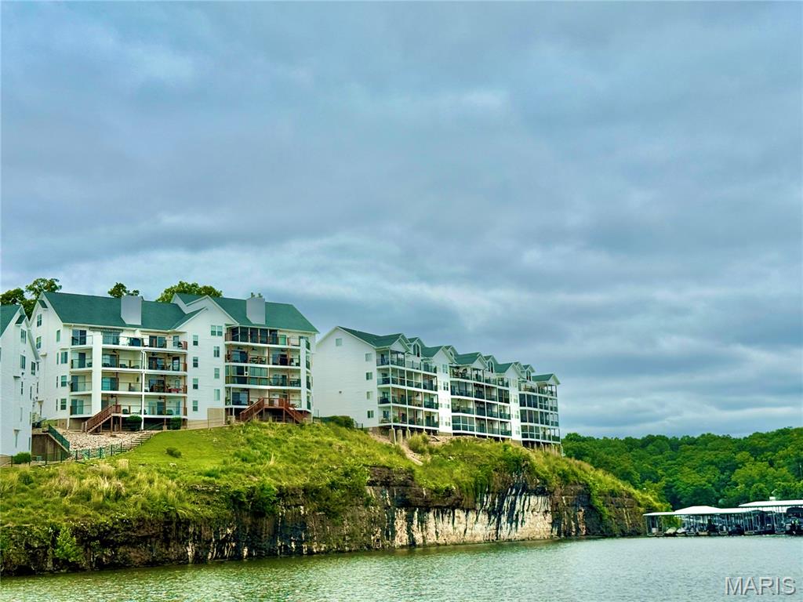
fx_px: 1113
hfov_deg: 39.7
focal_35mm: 48
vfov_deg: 30.3
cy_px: 301
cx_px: 402
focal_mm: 6.76
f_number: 1.78
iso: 80
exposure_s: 1/11364
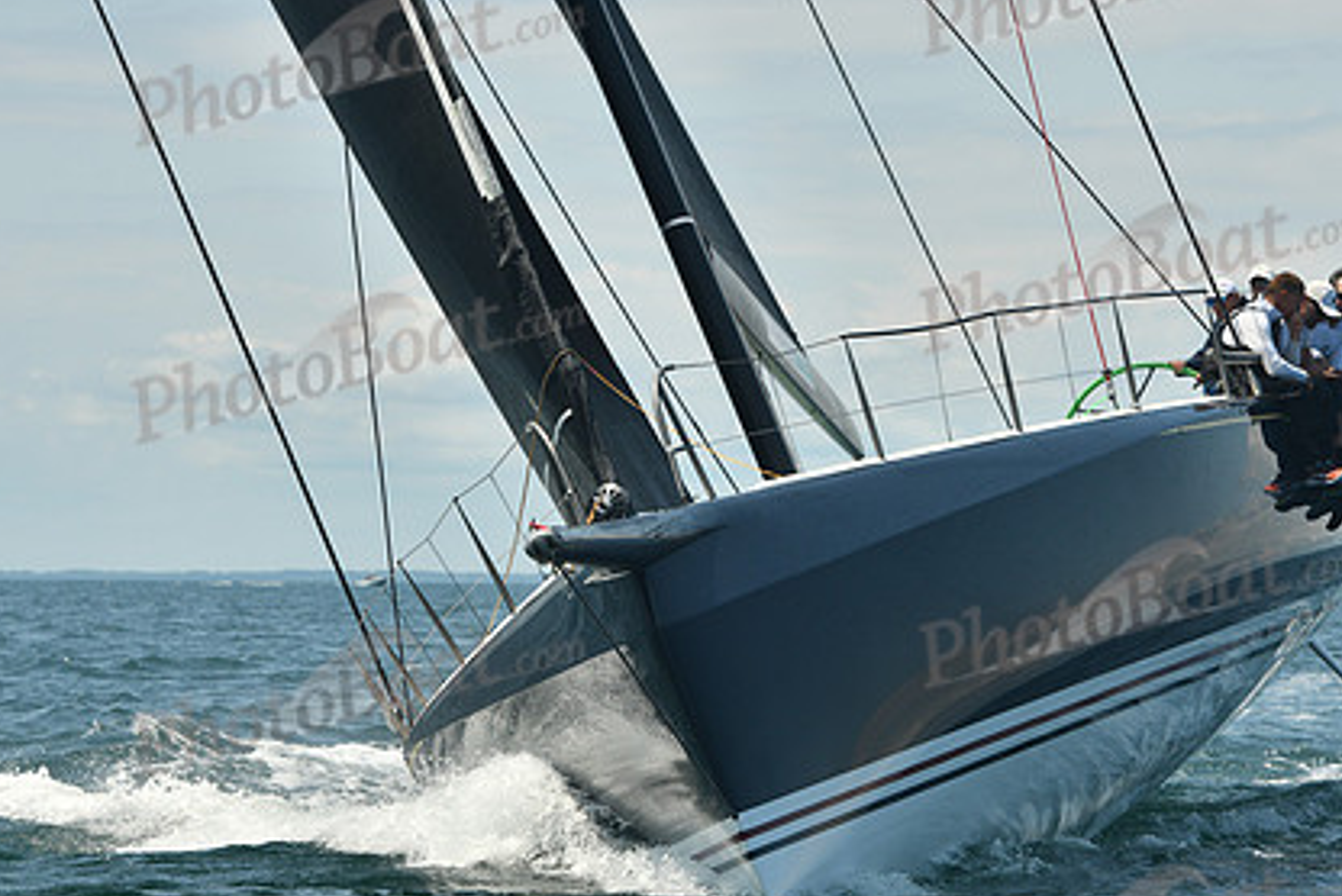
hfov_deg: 9.5
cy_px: 482
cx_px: 755
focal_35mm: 216
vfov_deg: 6.4
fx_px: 8057
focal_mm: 155
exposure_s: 1/640
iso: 320
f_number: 8
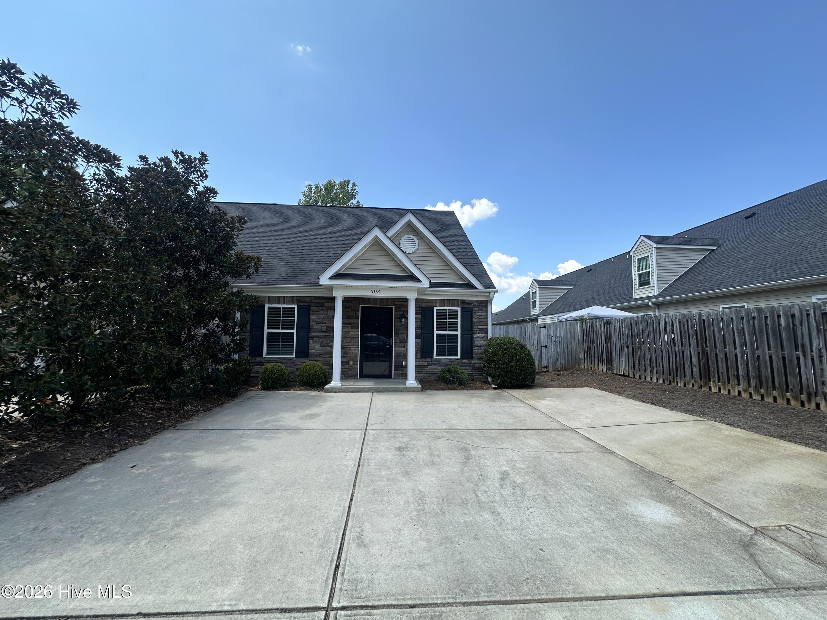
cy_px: 310
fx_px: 334
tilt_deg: +5.6
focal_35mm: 14
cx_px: 414
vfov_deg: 85.7
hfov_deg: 102.1
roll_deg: -1.7
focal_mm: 2.22
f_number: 2.2
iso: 40
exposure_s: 1/1114
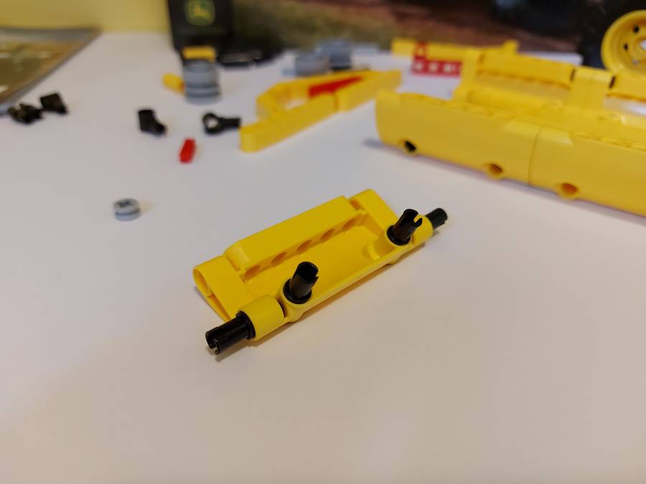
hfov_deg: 71.6
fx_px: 448
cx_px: 323
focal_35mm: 24
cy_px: 242
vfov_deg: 56.8
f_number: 1.8
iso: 250
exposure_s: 1/50
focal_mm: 5.23
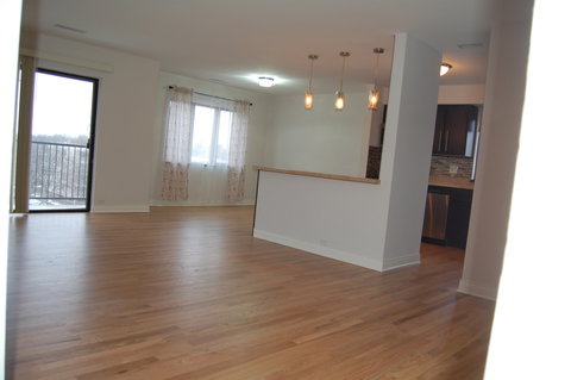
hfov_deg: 67.4
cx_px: 286
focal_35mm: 27
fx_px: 428
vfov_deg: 47.8
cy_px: 190
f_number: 3.5
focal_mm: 18
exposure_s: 1/60
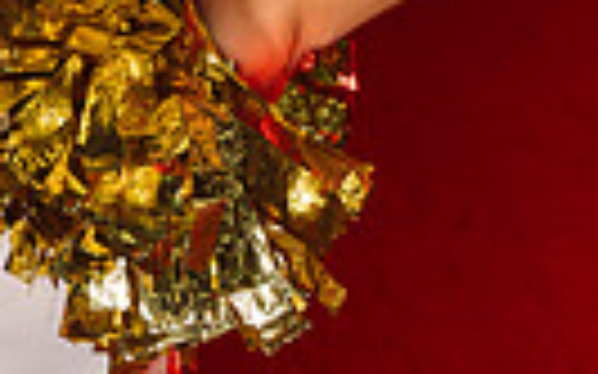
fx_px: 2411
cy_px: -514
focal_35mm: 148
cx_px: 49
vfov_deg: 8.2
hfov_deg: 14.0
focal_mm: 43
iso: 250
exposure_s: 1/250
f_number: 5
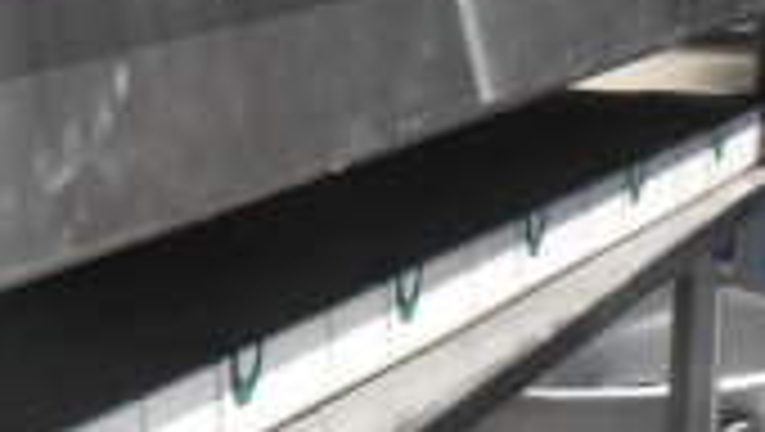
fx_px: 2518
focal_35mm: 124
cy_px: 344
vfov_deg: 9.8
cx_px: -508
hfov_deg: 15.4
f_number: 25
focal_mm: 22
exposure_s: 1/2500
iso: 6400
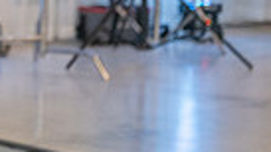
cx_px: -243
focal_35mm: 311
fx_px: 2234
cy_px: -62
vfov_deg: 3.9
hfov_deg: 6.7
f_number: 2.8
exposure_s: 1/160
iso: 1000
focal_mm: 70
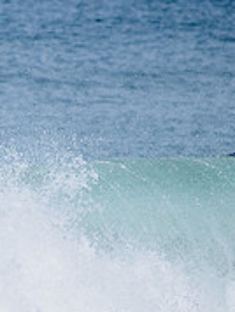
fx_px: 14114
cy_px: 337
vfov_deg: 1.3
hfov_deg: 1.0
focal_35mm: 1563
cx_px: -216
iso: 250
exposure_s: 1/2000
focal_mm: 500
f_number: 5.6
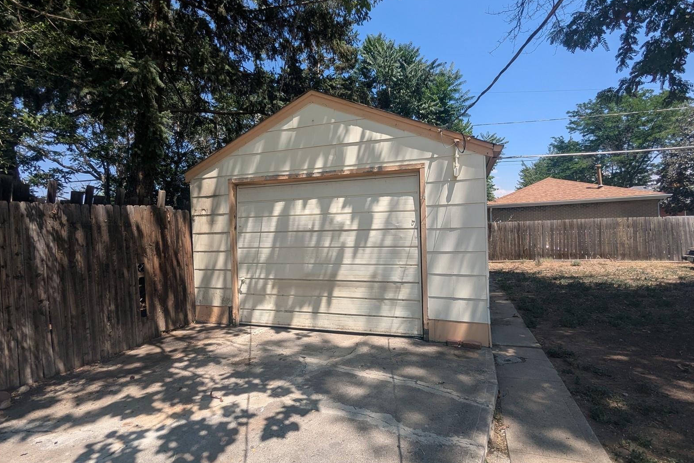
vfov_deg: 70.4
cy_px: 232
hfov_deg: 93.3
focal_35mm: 17
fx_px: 328
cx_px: 351
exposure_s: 1/1475
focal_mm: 2.35
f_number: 2.2
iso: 60
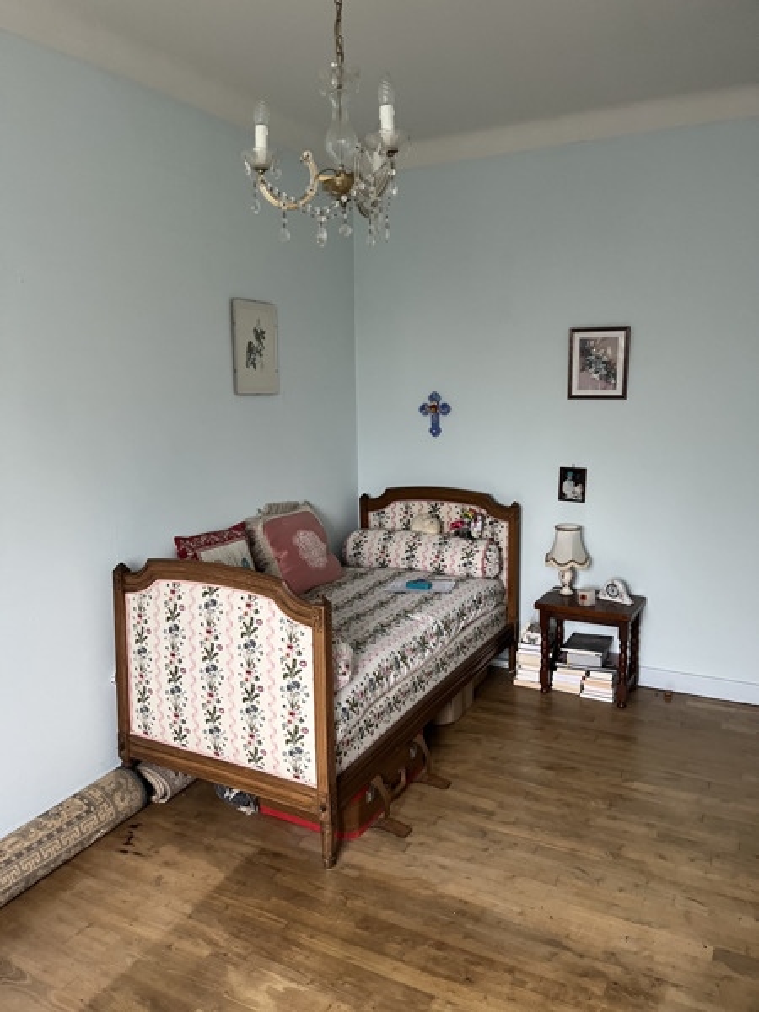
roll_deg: +1.0
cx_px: 380
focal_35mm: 26
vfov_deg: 67.3
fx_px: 760
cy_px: 506
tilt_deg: -10.6
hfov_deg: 53.1
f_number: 1.6
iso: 250
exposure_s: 1/50
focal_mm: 5.1
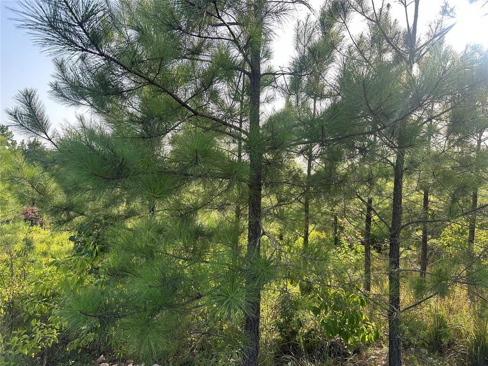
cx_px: 244
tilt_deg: -1.0
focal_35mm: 24
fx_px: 338
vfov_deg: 56.8
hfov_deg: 71.6
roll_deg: -2.3
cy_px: 183
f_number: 1.78
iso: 80
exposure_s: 1/680
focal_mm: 6.86
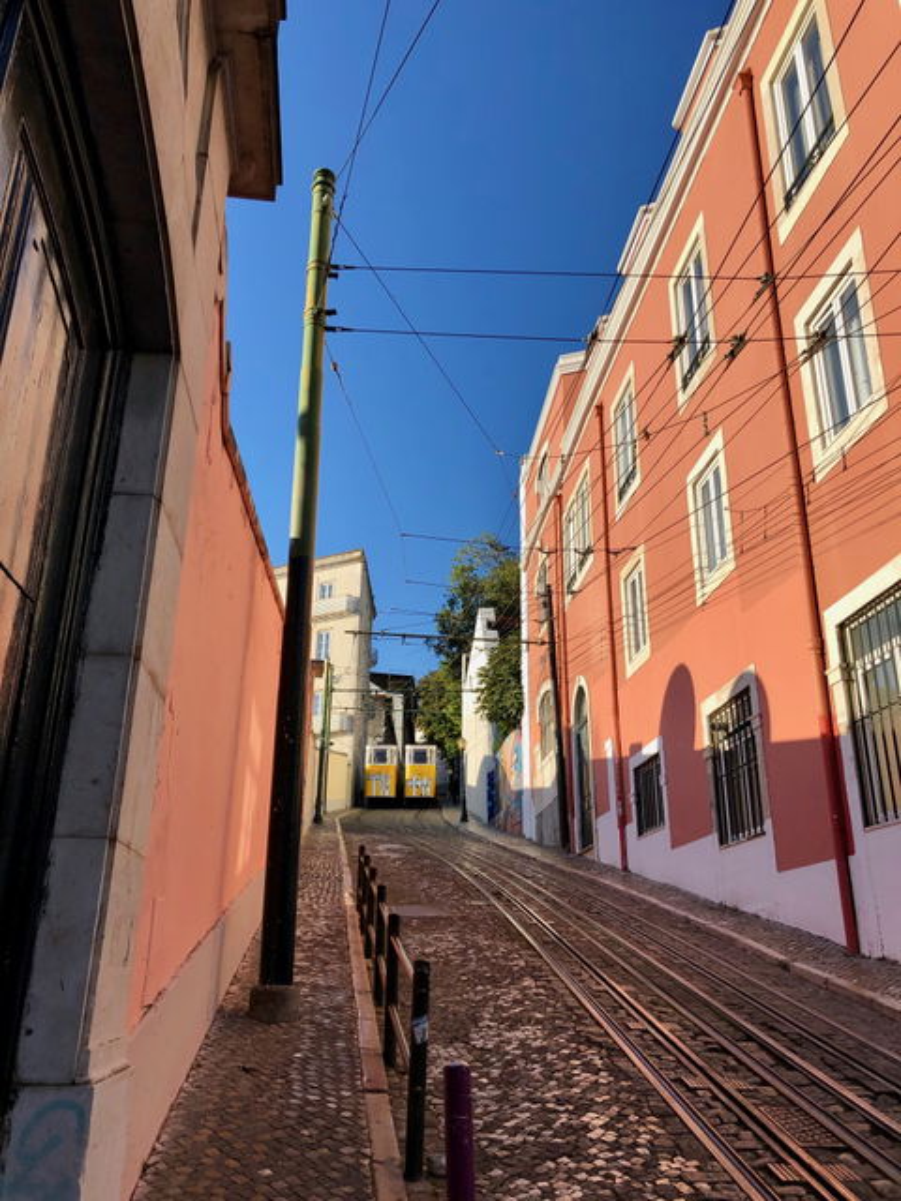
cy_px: 600
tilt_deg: +20.9
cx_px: 450
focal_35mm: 28
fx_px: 972
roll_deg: +0.0
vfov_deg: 63.4
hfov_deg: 49.7
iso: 20
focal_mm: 4
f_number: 1.8
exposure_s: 1/1333
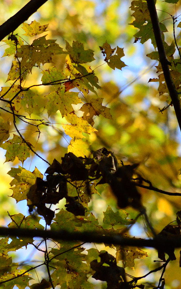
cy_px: 157
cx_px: 0
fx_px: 6459
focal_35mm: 819
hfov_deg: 1.6
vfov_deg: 2.6
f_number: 8
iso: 3200
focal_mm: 300
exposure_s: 1/1600
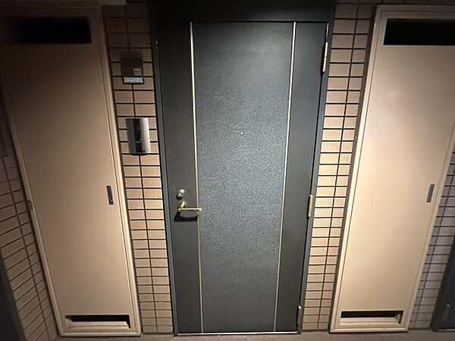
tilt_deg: -11.2
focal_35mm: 14
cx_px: 228
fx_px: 184
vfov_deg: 85.7
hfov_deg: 102.1
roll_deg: +0.4
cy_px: 170
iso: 3200
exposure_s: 1/17
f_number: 2.2
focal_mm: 2.22
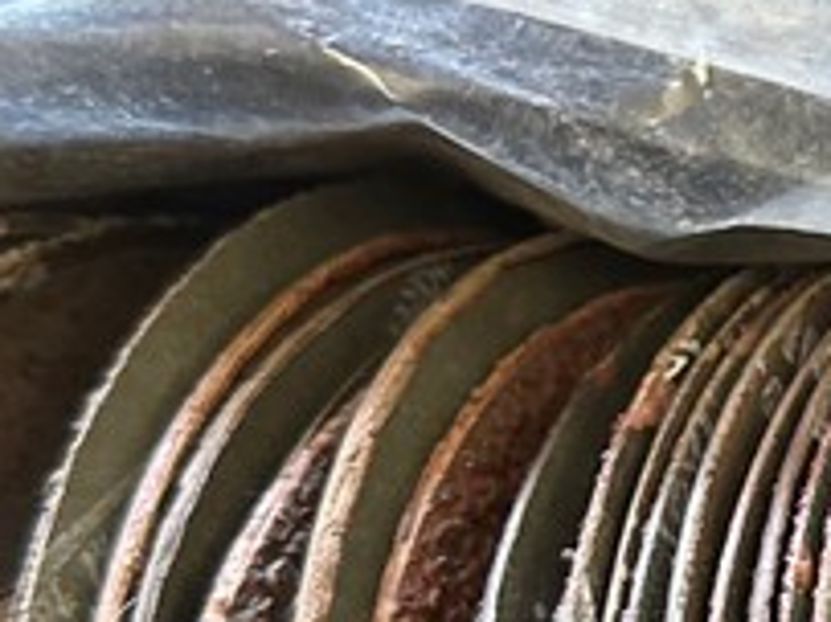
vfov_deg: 12.2
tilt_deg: -66.8
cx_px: 1306
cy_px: 434
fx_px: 2903
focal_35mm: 121
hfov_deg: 14.9
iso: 320
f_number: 1.78
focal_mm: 6.86
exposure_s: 1/60
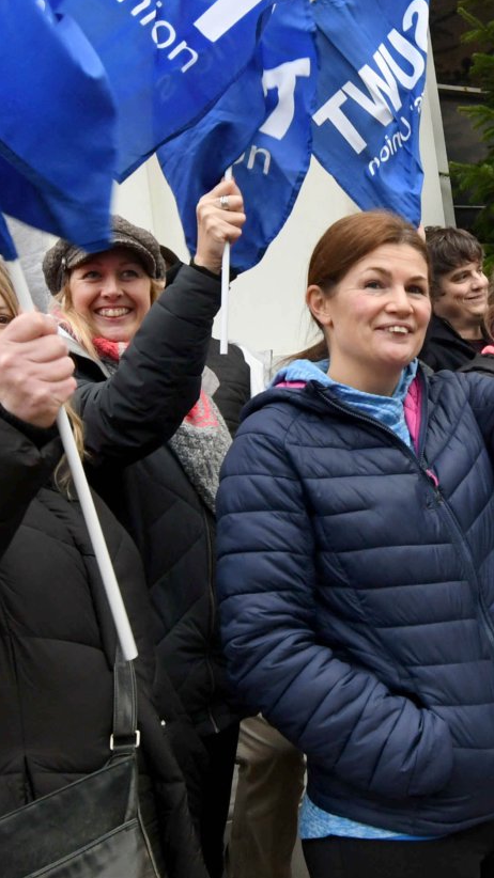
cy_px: 333
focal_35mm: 47
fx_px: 1095
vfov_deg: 43.4
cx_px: 495
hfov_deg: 24.3
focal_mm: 12
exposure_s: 1/160
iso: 1250
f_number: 6.3
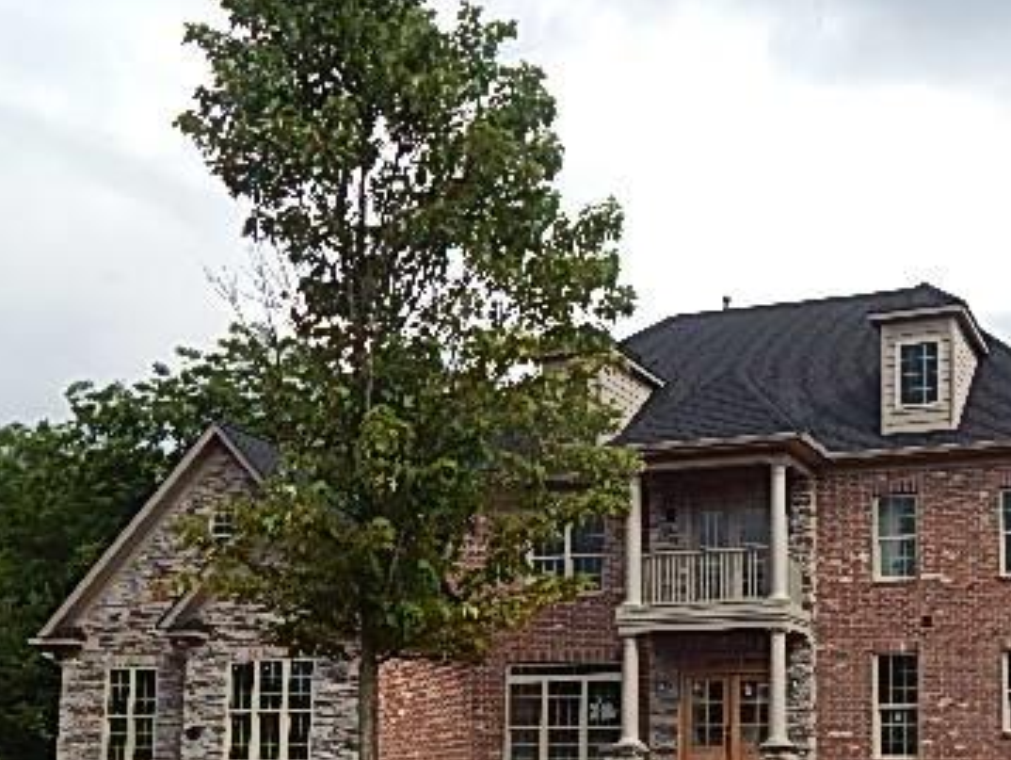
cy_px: 605
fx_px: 1461
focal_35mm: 50
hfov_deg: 37.6
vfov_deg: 28.5
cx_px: 700
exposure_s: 1/1250
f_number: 3.2
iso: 125
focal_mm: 5.1
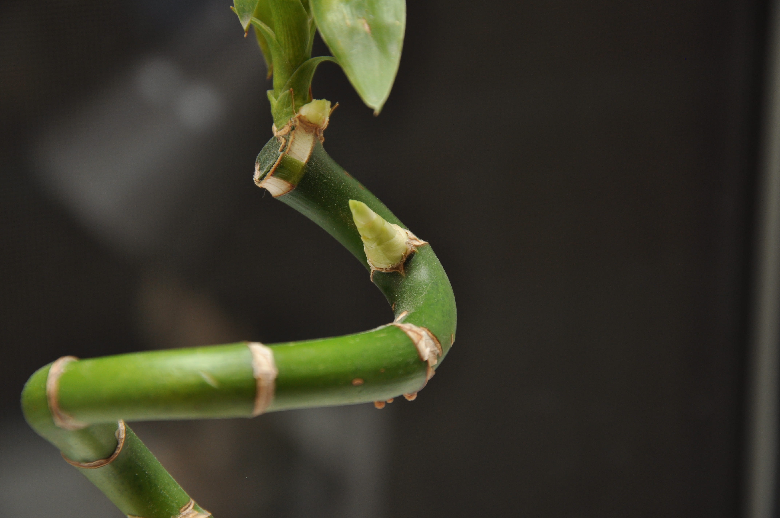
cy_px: 259
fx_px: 2759
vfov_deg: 10.7
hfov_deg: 16.1
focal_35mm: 128
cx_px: 390
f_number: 5.6
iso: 400
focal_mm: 85
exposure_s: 1/15
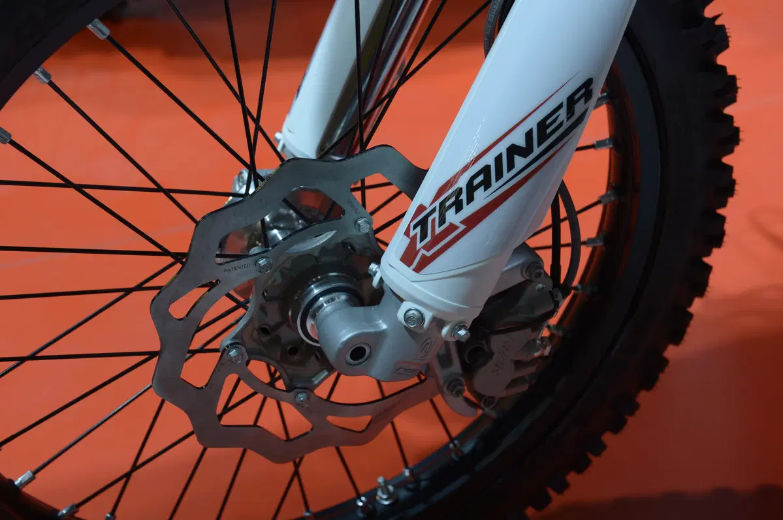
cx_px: 392
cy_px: 260
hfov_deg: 28.9
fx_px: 1521
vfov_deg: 19.4
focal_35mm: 70
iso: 800
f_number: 6.3
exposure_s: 1/200
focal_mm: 70
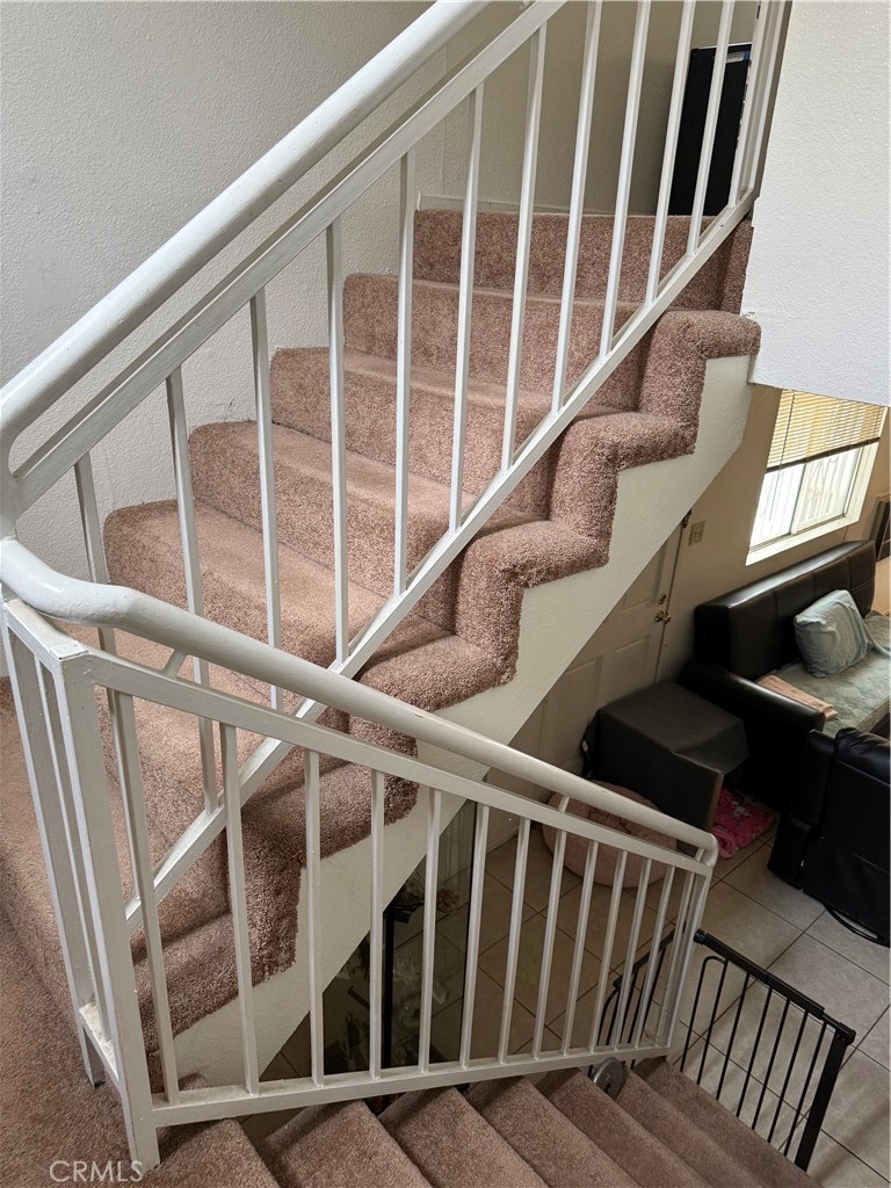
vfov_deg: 71.6
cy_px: 594
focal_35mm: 24
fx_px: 824
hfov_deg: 56.8
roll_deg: -4.1
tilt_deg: -23.8
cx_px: 446
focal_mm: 6.76
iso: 200
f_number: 1.78
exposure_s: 1/60
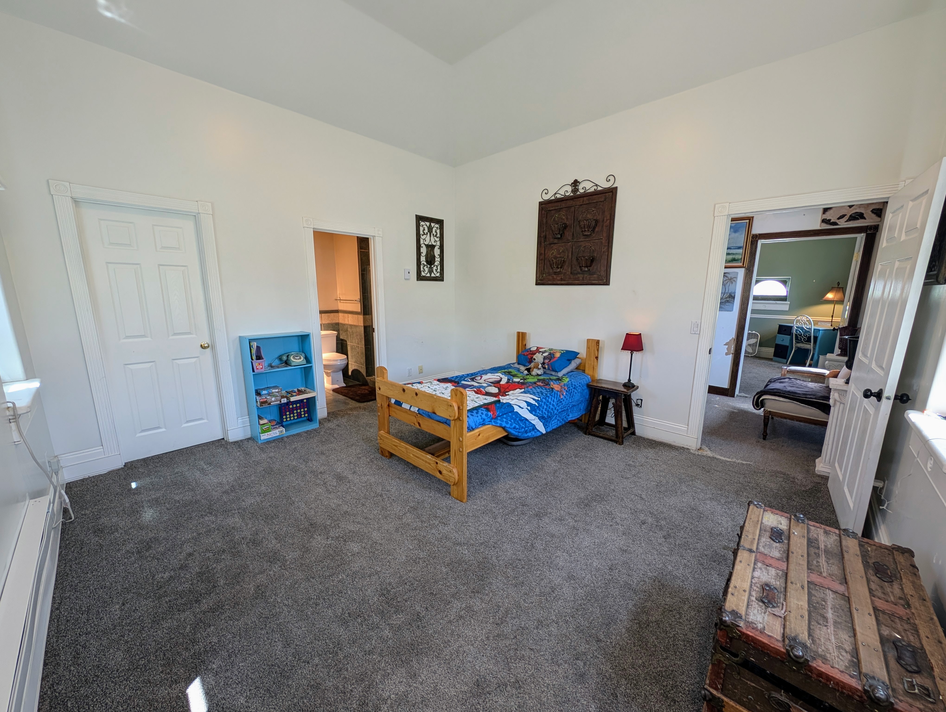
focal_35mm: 12
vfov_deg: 94.6
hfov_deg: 110.5
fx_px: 328
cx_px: 473
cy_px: 356
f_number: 1.95
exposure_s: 1/24
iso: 54
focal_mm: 2.23
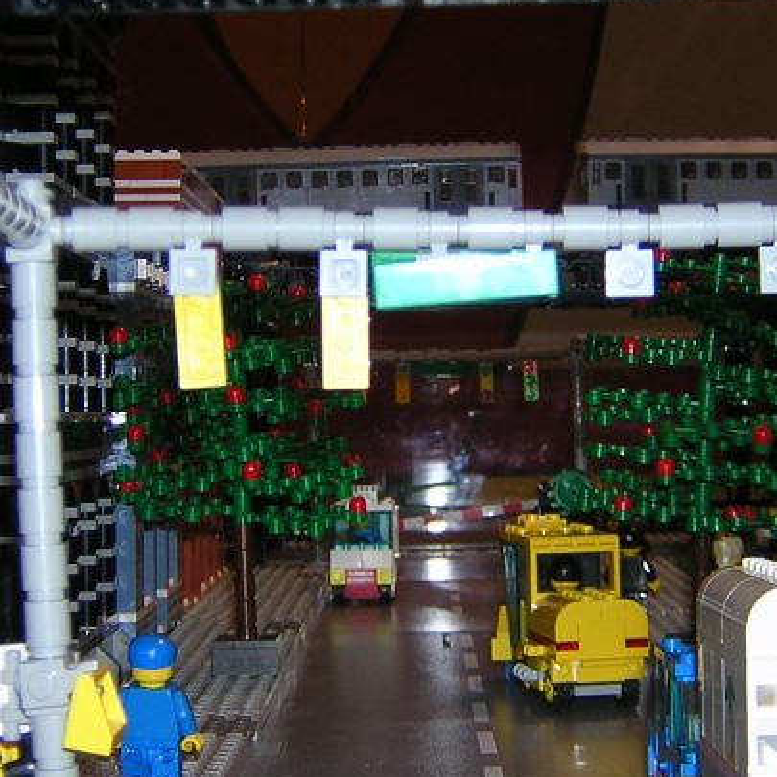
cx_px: 399
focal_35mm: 75
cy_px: 259
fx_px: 1905
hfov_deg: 23.1
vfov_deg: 23.0
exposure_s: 1/60.1
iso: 100
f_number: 2.8
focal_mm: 5.6
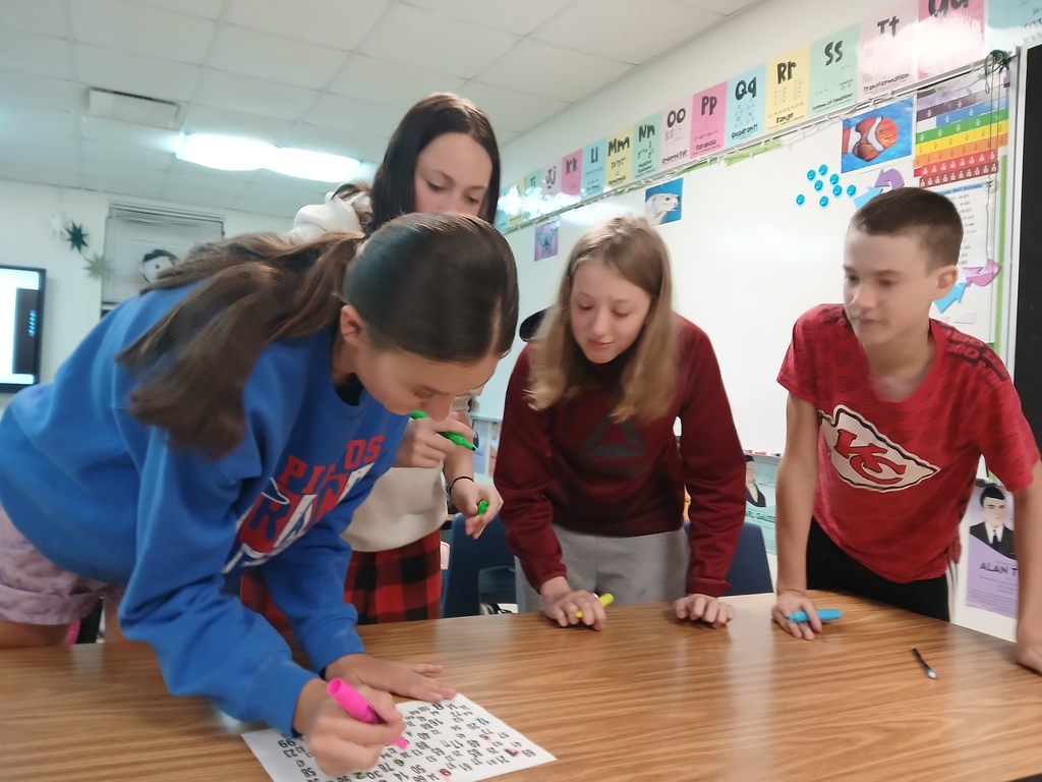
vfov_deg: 53.1
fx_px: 783
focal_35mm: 26
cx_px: 521
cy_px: 391
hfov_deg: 67.3
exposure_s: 1/30
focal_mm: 3.98
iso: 250
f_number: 1.8
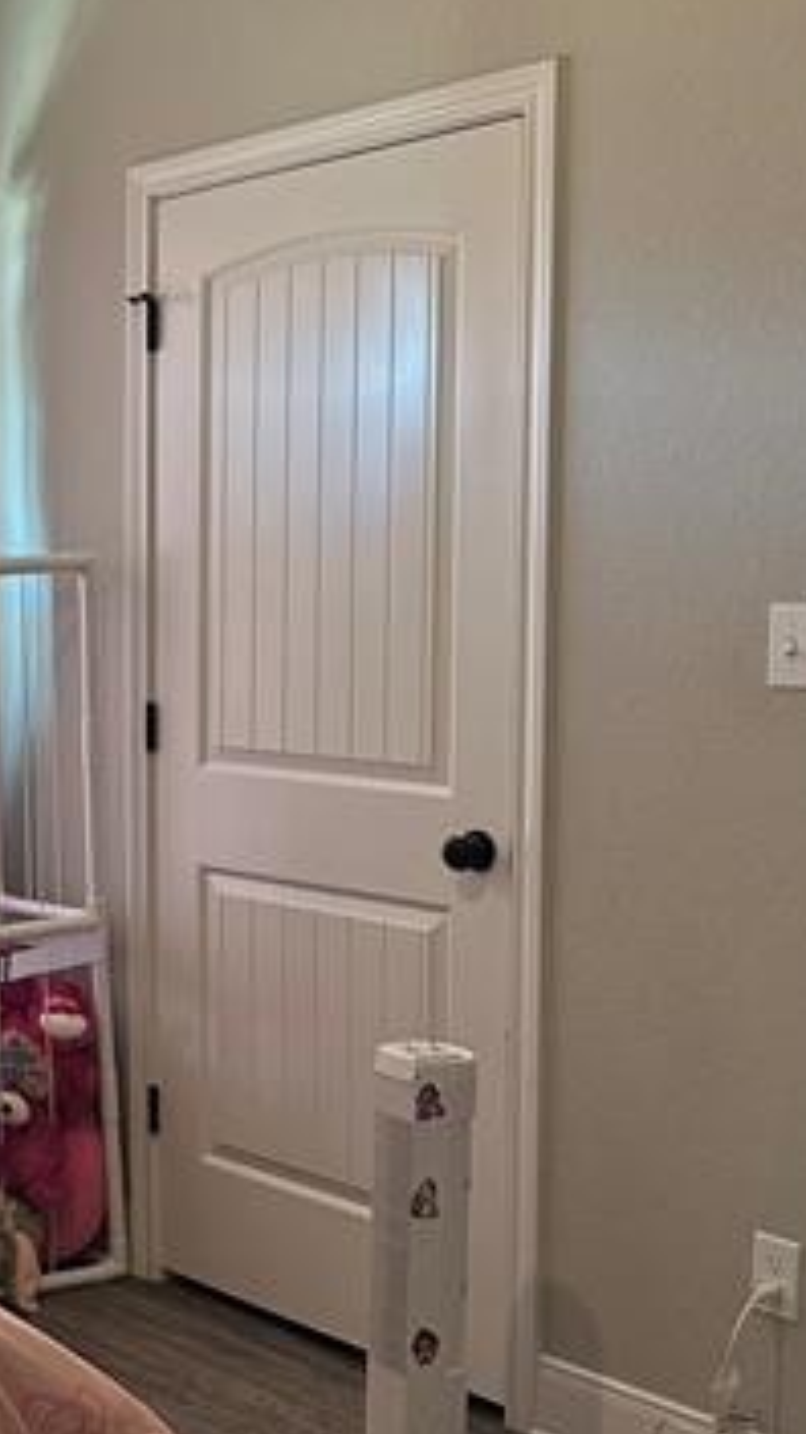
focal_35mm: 57
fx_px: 2166
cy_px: 819
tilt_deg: -7.8
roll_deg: +0.8
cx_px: -309
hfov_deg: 19.1
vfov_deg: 36.5
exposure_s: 1/60
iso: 200
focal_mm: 6.86
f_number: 1.78
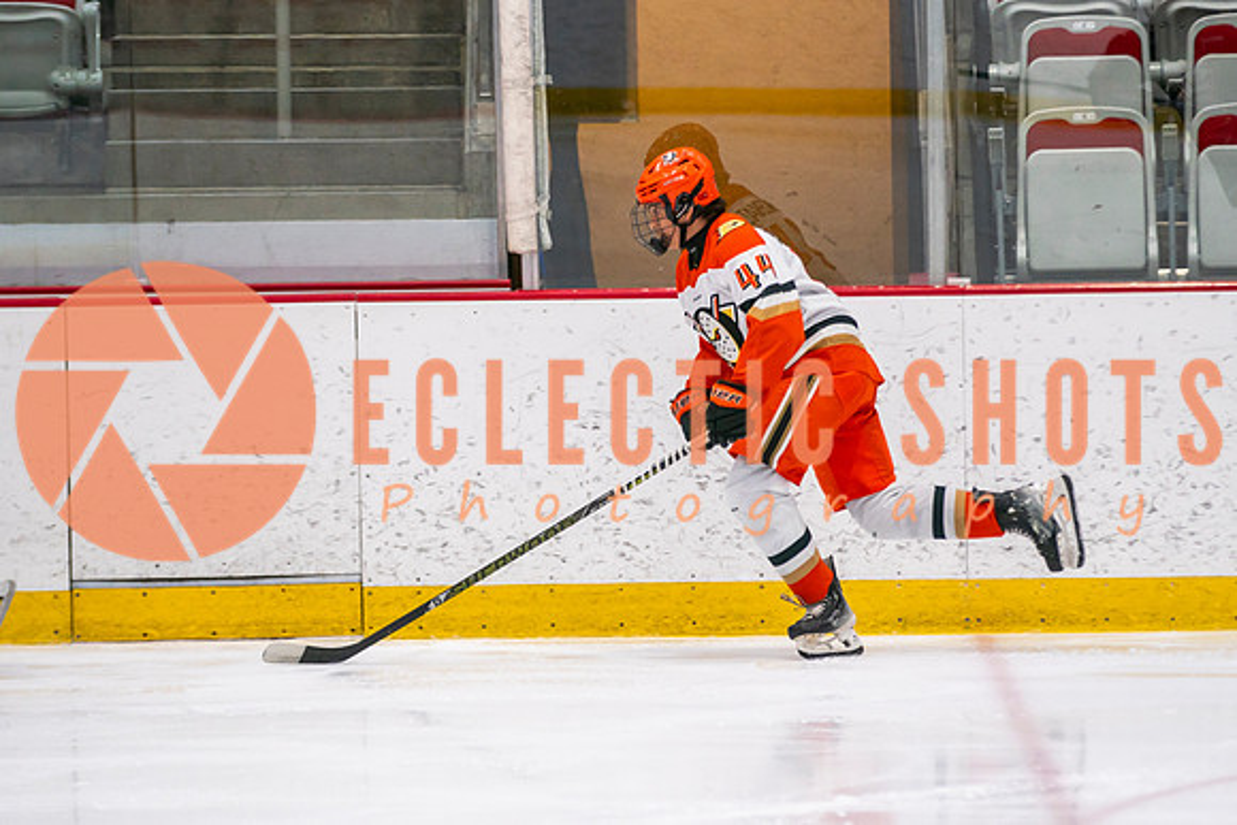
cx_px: 656
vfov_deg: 4.9
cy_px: 461
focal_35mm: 280
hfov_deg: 7.3
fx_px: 9632
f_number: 2.8
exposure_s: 1/640
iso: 800
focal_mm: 165
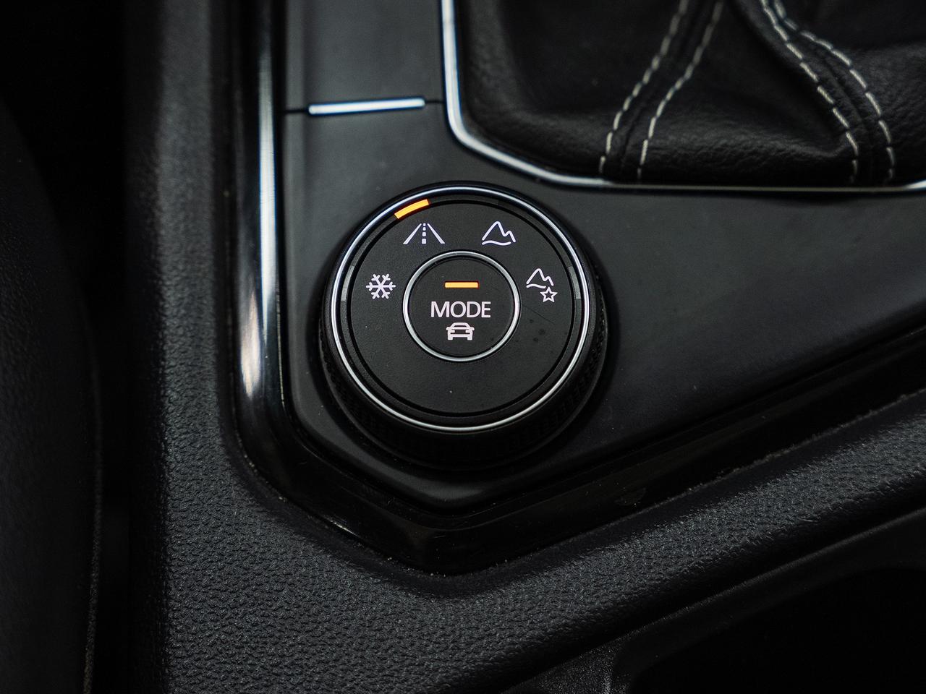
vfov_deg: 14.7
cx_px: 463
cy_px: 313
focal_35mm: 101
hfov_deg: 19.5
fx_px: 2689
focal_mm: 70
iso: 1000
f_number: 4
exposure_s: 1/60
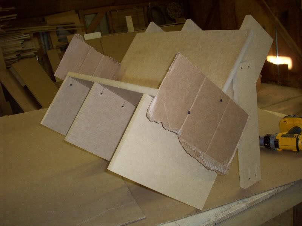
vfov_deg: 38.7
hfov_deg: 50.1
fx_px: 323
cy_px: 113
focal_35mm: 37
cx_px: 151
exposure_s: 1/64
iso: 200
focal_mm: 6.2
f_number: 2.8
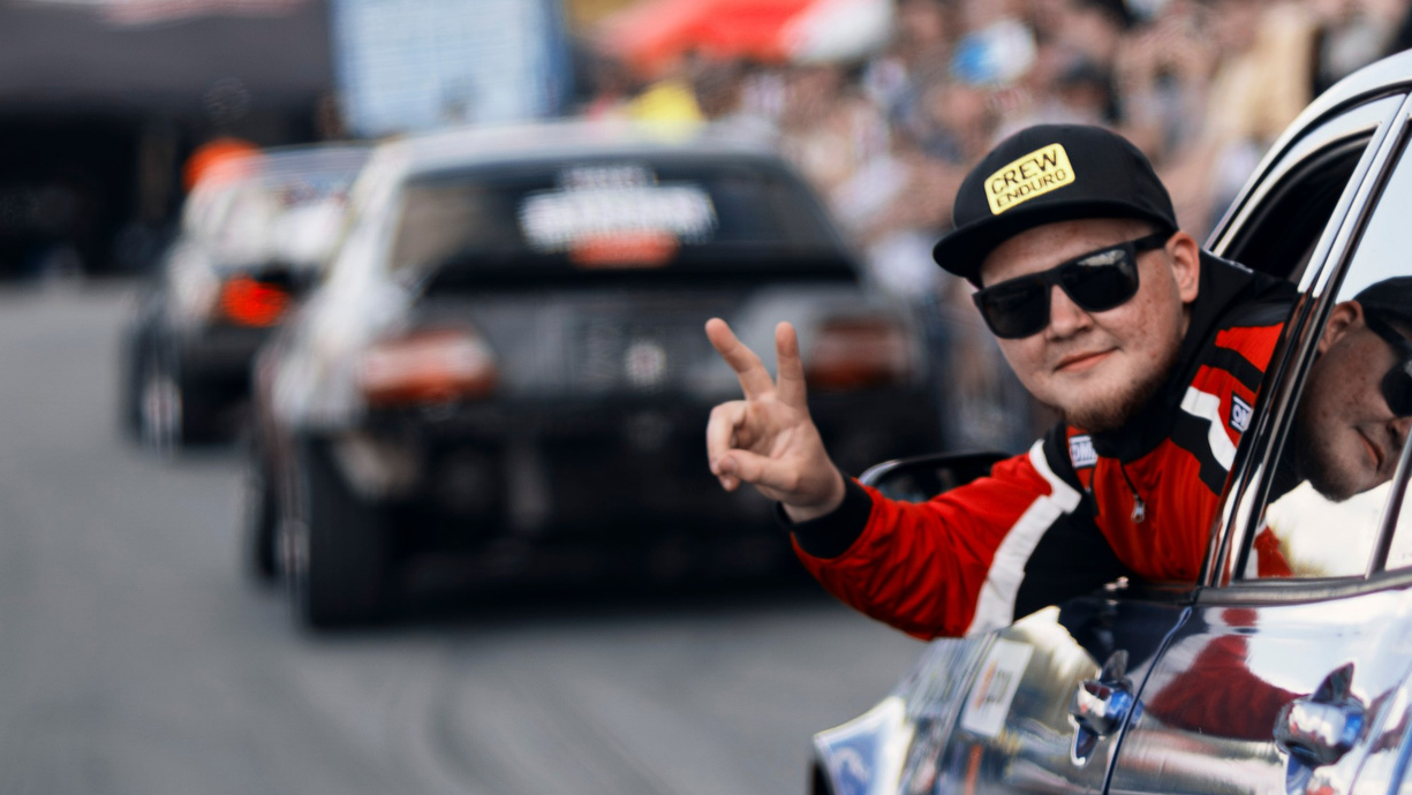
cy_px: 459
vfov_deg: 6.5
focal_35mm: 186
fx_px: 6966
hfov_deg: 11.5
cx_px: 1123
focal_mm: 85
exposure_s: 1/250
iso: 100
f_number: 1.8
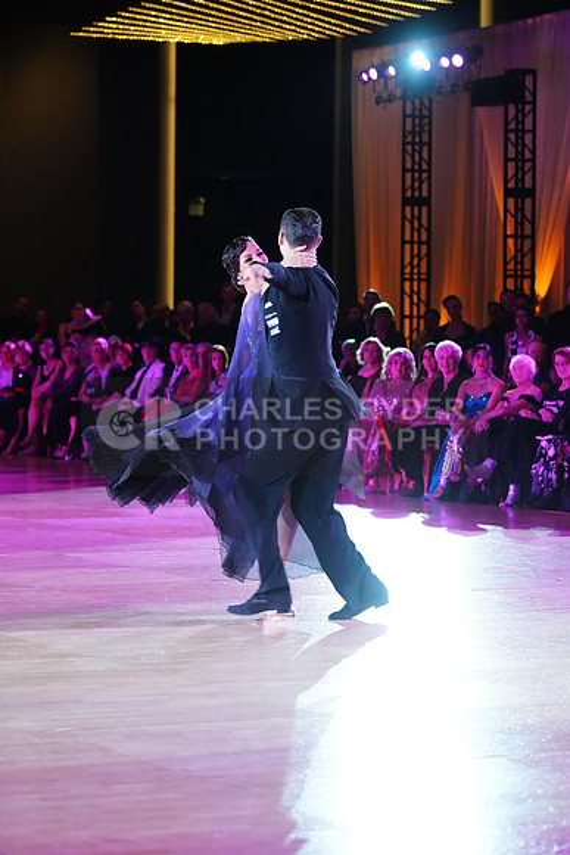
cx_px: 285
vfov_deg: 17.8
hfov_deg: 11.9
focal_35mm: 115
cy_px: 428
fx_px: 2729
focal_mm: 115
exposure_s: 1/400
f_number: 4
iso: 4000
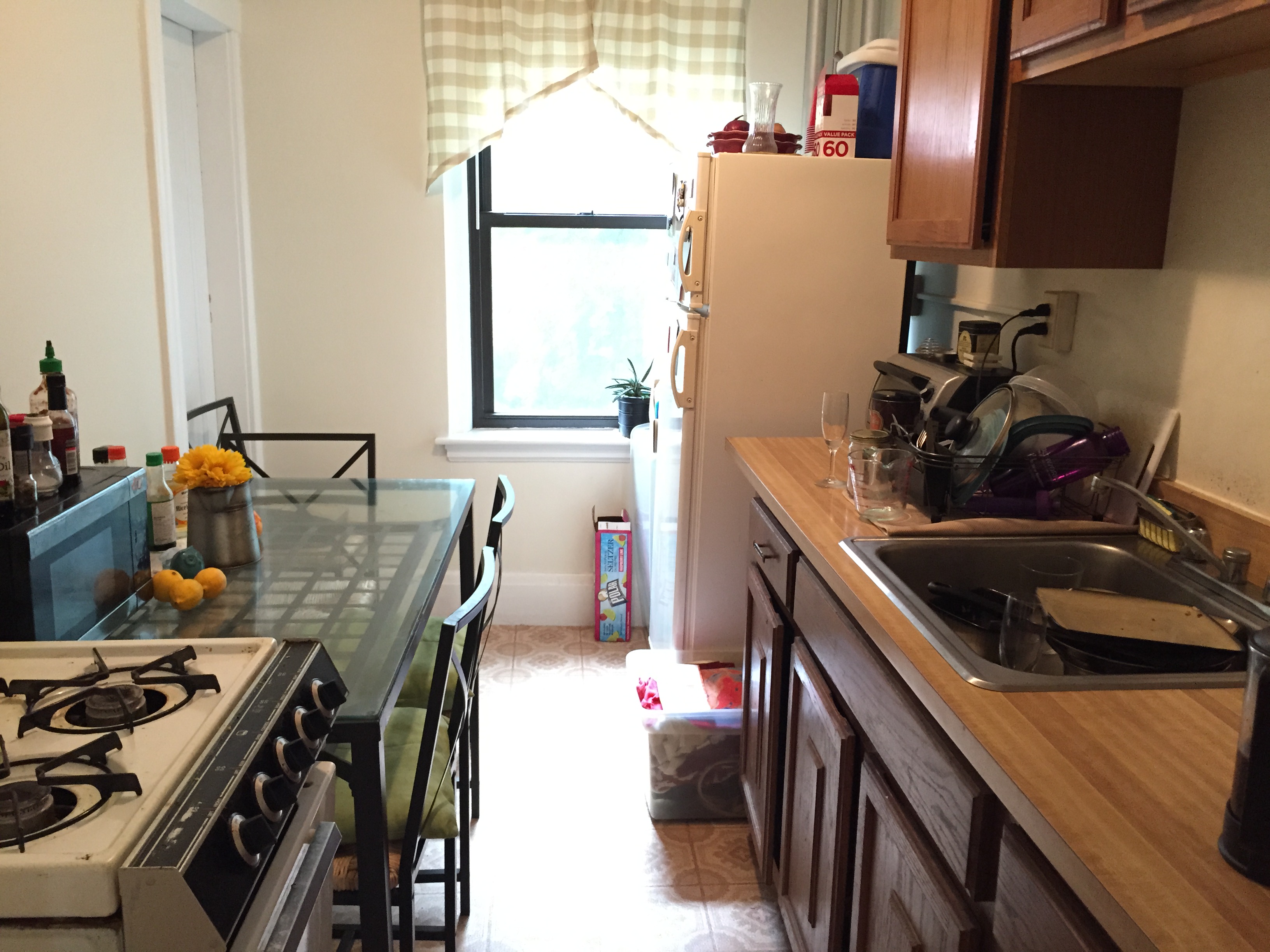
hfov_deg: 61.7
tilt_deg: -12.4
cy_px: 476
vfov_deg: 48.2
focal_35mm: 29
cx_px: 635
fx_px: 1064
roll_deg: -1.1
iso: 250
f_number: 2.2
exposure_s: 1/17
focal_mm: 4.15
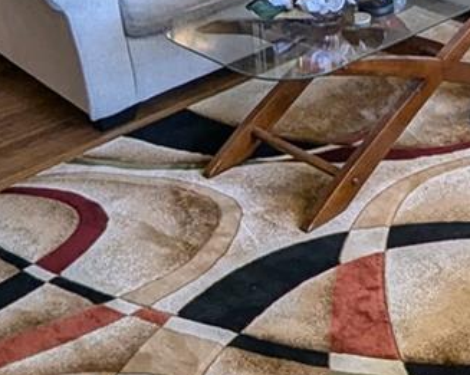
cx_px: 424
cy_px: -30
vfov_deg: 23.2
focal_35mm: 62
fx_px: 862
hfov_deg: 29.3
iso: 42
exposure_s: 1/40
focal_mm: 1.95
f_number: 2.2
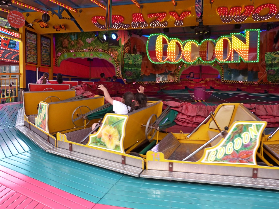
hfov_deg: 60.0
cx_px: 140
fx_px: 242
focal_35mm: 30
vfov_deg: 46.8
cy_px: 104
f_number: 3.2
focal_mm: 5.2
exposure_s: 1/250
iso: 250
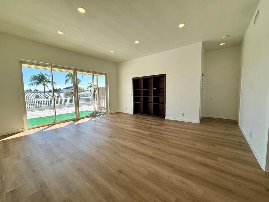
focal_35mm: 14
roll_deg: +0.9
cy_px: 101
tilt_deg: -4.5
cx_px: 134
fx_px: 109
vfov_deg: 85.7
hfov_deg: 102.1
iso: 64
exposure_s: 1/531
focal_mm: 2.22
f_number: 2.2
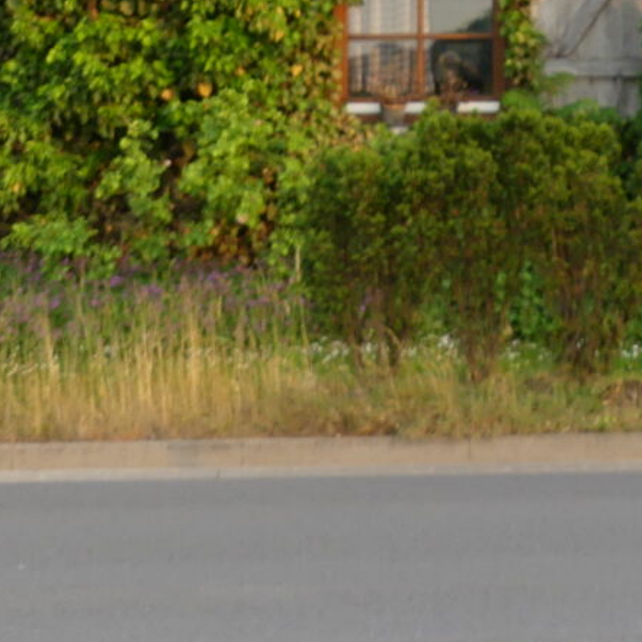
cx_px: 738
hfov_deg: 10.2
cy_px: -394
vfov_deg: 9.9
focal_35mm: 169
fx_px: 3546
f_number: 3.2
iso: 100
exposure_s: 1/160
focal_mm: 7.8
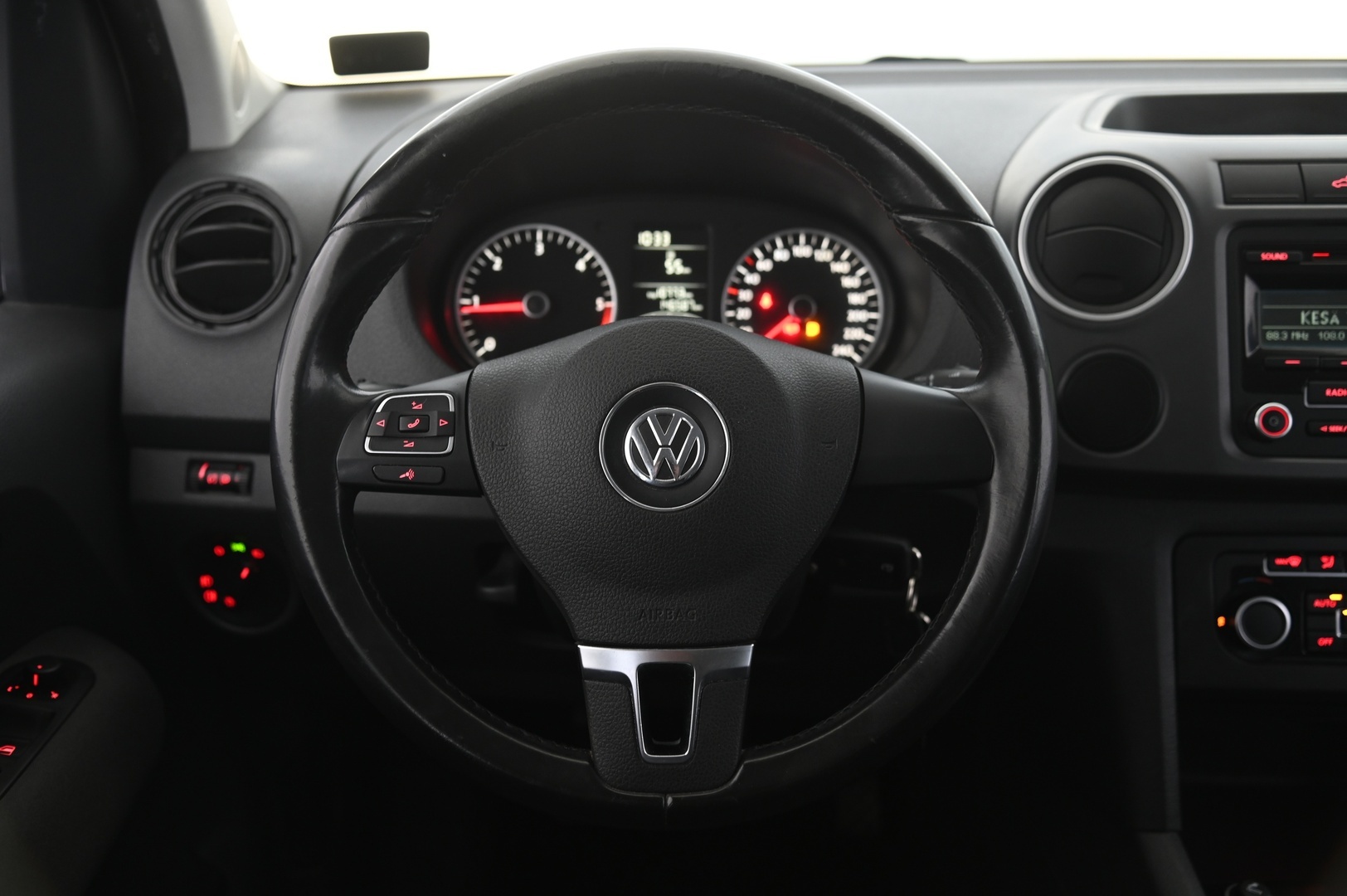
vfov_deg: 35.0
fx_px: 1421
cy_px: 448
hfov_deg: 50.7
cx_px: 674
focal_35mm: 38
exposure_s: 1/10
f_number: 4
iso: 1000
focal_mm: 38
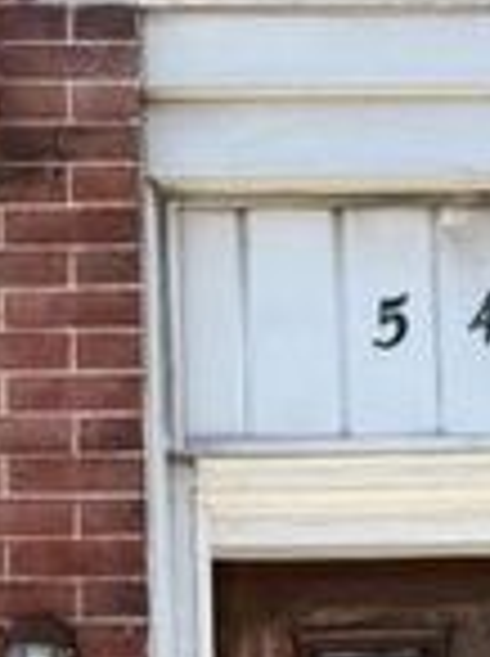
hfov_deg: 13.4
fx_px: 2082
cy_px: 1033
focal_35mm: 110
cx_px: 157
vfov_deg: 16.1
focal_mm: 6.76
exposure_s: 1/1522
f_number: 1.78
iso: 80
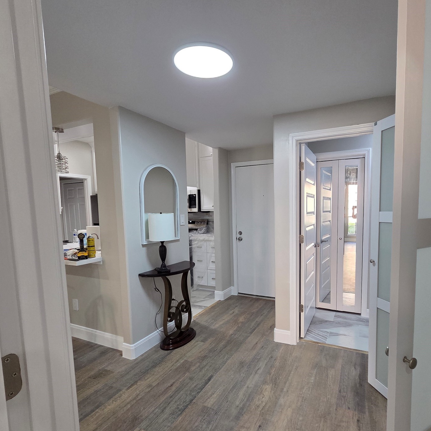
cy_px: 228
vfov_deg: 83.9
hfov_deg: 83.3
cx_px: 252
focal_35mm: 17
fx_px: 239
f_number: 2.2
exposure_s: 1/120
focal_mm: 2.2
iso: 320
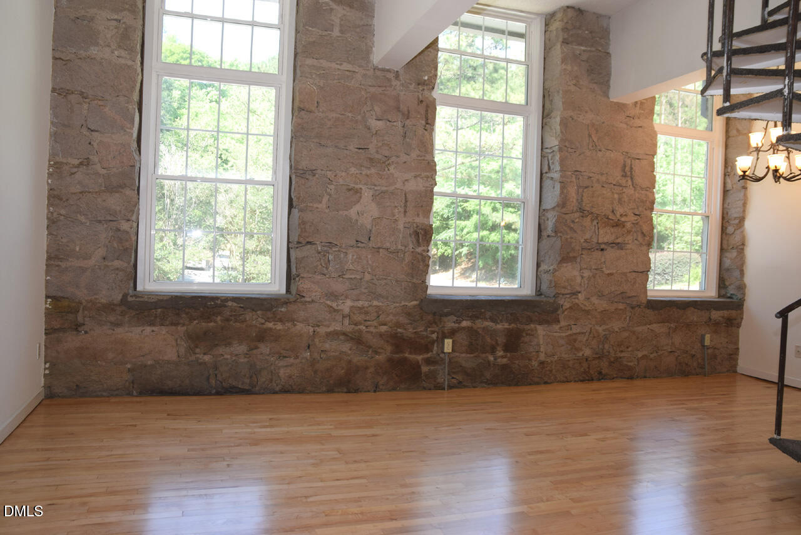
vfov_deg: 50.5
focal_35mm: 26
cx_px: 400
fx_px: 568
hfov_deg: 70.4
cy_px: 268
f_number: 4.5
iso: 400
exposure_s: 1/80
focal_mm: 17
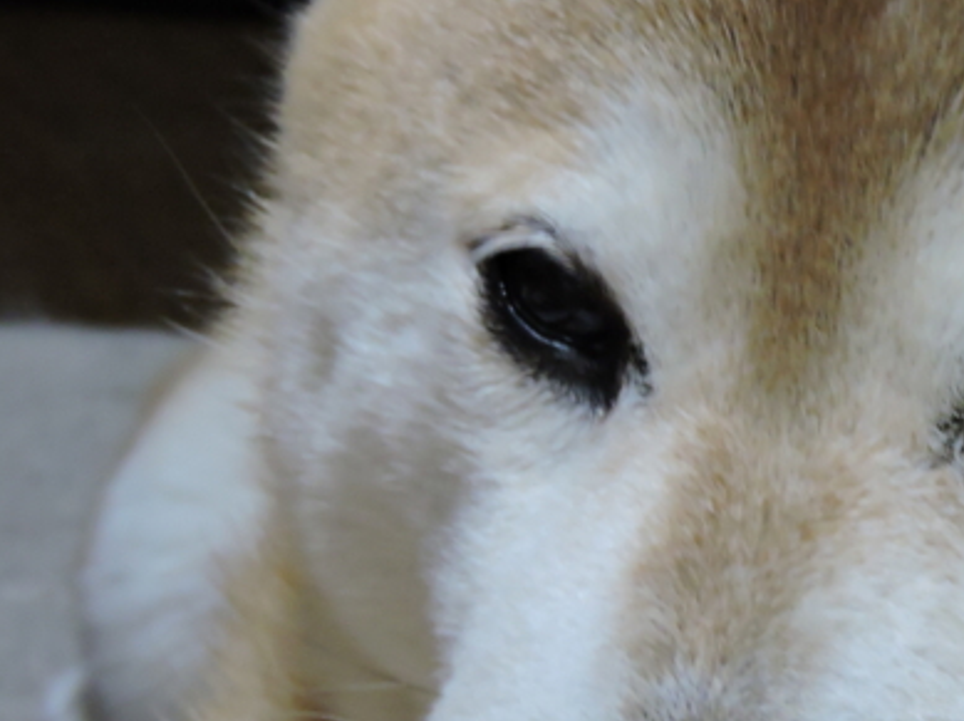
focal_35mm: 175
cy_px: 486
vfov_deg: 8.5
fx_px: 4869
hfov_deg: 11.2
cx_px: 922
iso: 720
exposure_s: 1/15
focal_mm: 15.2
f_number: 4.5
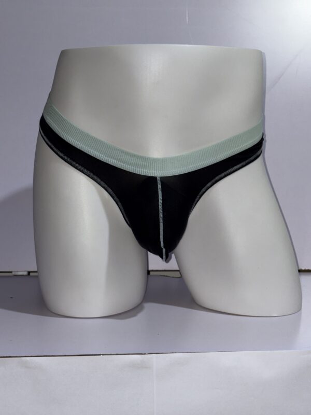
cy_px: 208
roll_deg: +0.2
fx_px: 623
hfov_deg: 28.0
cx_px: 156
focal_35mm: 52
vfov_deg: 36.8
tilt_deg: -7.5
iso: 32
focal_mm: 5.96
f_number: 1.6
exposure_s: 1/30
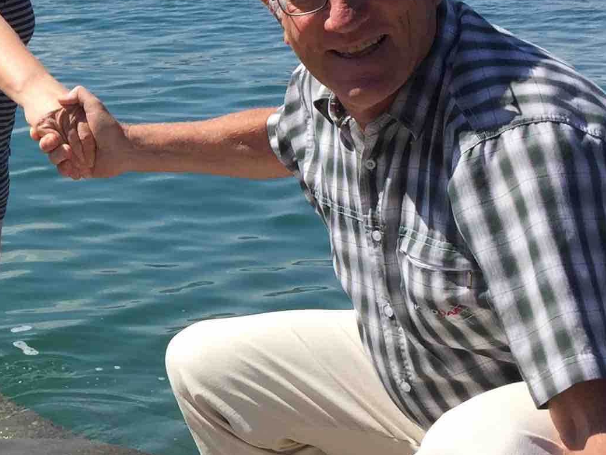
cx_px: -77
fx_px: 1593
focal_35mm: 91
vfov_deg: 16.2
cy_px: 220
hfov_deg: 20.4
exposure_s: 1/1980
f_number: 2.2
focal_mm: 4.15
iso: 32
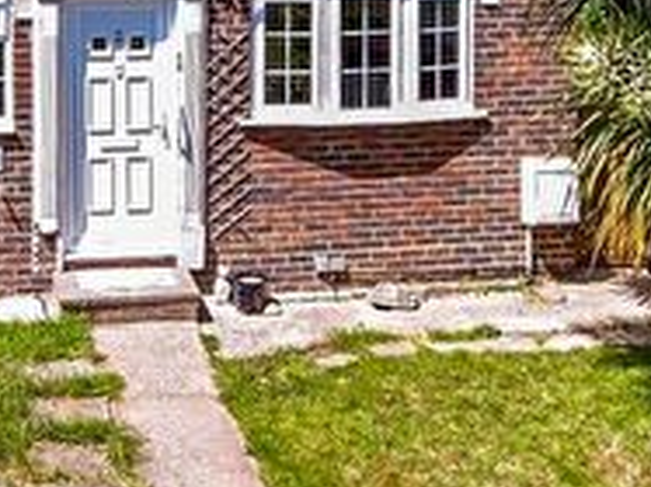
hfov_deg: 34.9
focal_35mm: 54
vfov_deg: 25.5
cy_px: -16
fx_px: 1015
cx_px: 174
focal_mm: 10
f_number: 8
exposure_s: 1/1250
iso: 1250
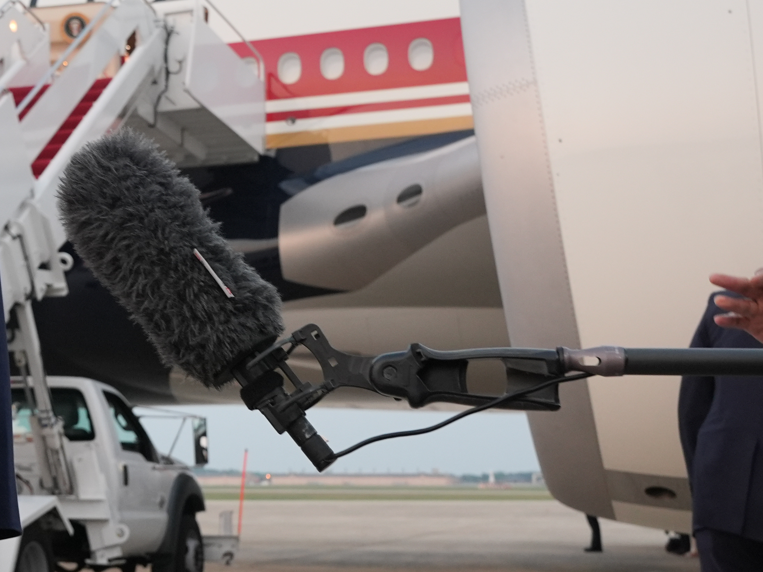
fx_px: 1388
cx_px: 42
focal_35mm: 63
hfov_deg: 29.2
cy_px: 175
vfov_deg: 23.1
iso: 1000
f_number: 5
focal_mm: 24
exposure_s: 1/200
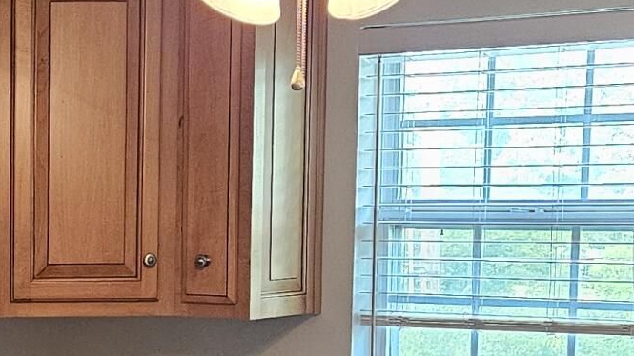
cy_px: 438
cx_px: -100
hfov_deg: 18.1
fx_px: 1900
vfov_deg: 10.5
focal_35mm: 113
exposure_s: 1/120
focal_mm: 5.4
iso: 500
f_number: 1.8
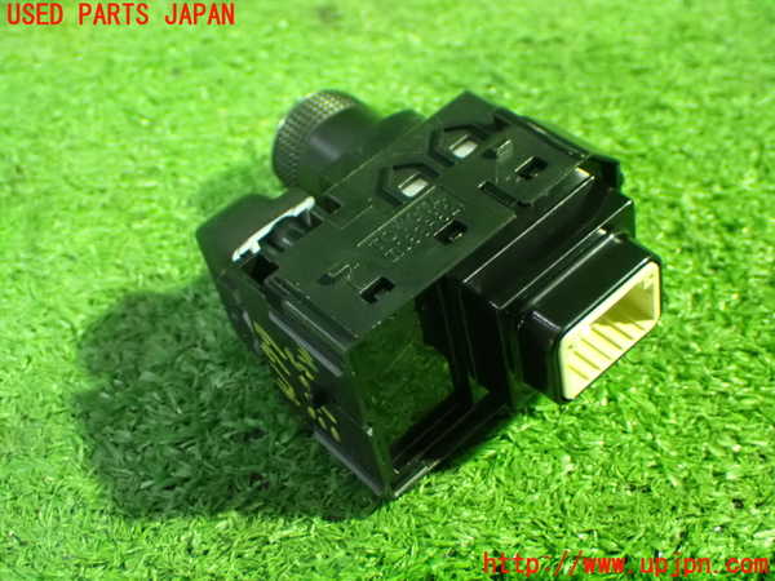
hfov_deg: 35.5
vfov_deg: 27.0
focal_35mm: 54
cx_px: 388
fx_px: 1209
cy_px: 290
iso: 1600
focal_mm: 9.65
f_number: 3.3
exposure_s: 1/15
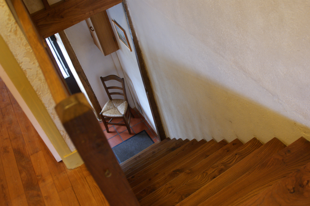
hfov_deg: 46.4
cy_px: 103
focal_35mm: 42
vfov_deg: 31.9
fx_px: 361
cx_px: 155
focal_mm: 28
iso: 400
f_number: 4
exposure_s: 1/4
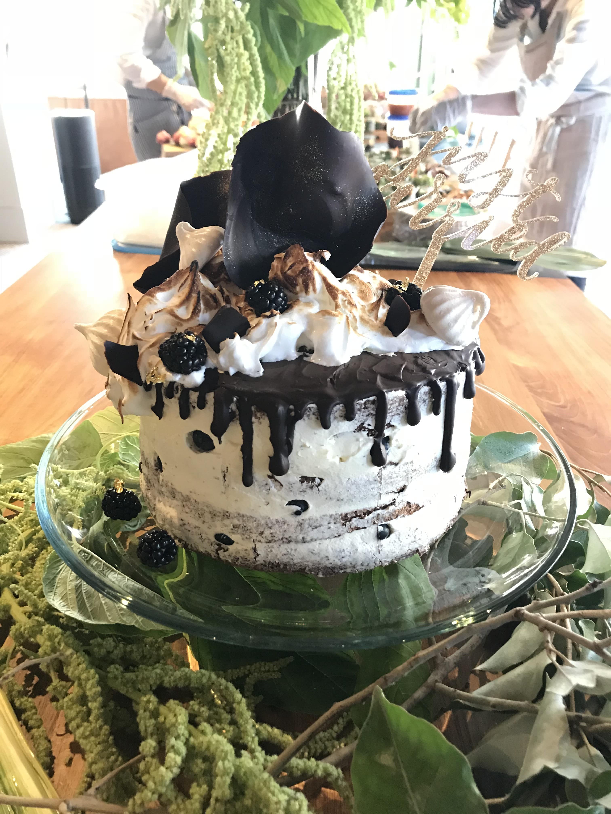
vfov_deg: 63.4
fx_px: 659
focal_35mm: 28
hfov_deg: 49.7
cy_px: 407
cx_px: 306
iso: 80
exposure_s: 1/15
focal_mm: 4
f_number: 1.8
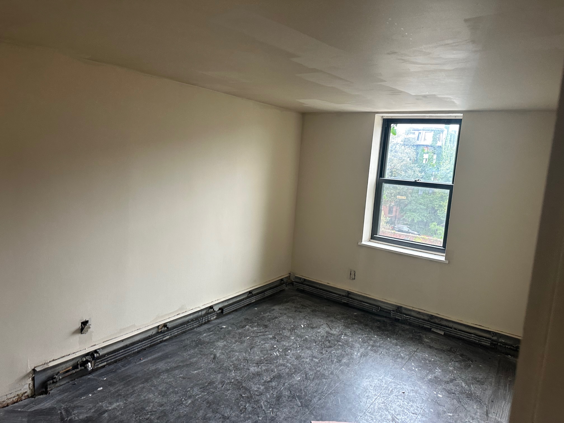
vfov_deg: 56.8
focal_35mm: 24
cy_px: 212
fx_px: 391
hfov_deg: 71.6
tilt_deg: -9.4
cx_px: 282
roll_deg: -3.8
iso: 200
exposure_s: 1/120
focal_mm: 6.86
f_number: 1.78
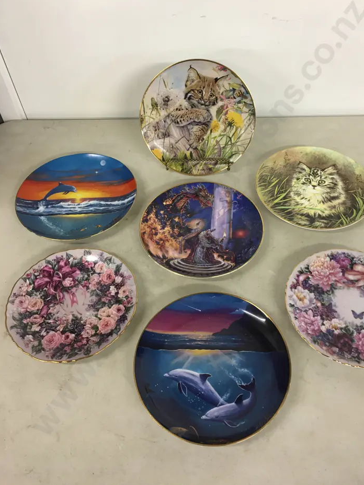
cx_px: 199
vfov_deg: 56.7
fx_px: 449
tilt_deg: -48.6
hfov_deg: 44.1
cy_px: 220
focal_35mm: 32
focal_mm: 4.15
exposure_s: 1/17
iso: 32
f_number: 2.2
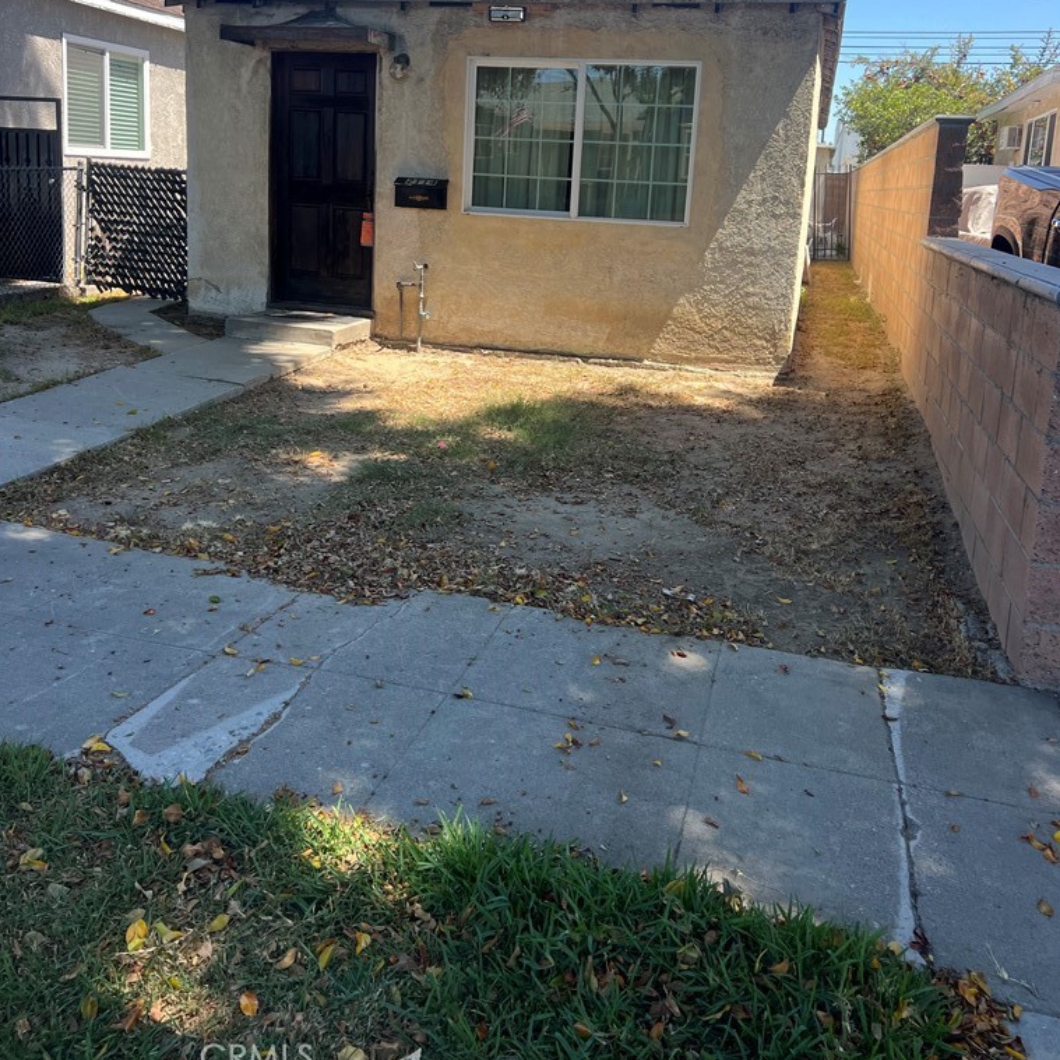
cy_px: 362
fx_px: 1074
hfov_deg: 52.5
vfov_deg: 51.6
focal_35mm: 31
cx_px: 533
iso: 50
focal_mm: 5.7
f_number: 1.5
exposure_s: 1/1488
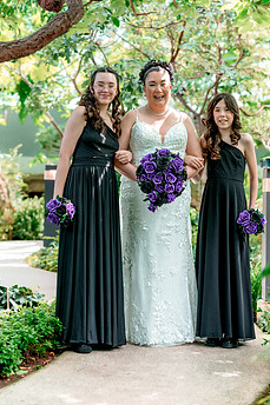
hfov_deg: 15.3
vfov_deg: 22.8
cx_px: 136
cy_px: 152
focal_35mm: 89
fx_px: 1002
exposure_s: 1/400
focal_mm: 68
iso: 500
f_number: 2.5
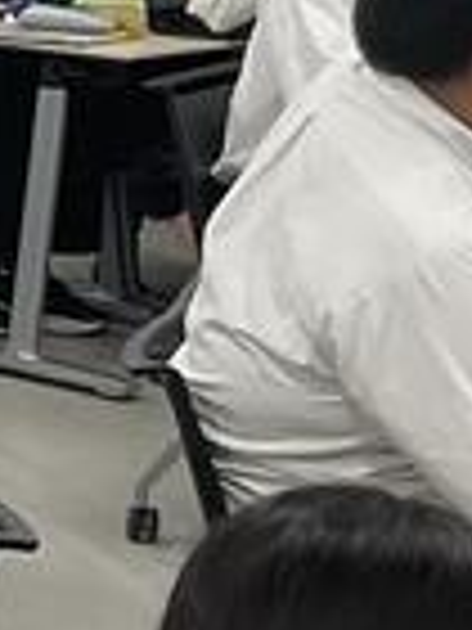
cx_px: -593
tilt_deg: -9.0
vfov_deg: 11.8
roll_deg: +0.9
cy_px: -22
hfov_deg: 8.3
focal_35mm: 166
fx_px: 3018
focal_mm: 3
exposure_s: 1/100
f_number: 1.8
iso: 64
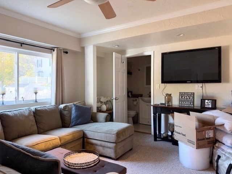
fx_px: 161
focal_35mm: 24
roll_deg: +0.1
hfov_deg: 71.6
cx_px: 116
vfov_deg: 56.8
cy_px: 87
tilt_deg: +0.0
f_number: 1.48
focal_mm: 6.93
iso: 250
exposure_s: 1/60
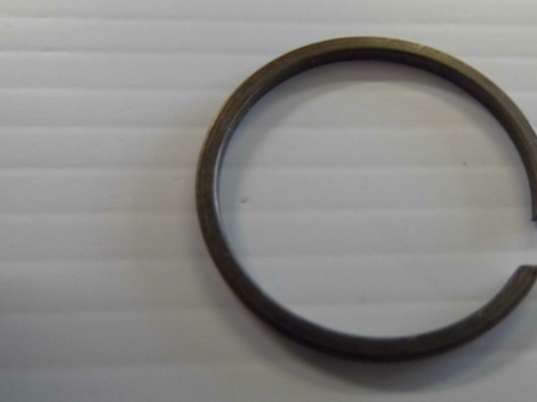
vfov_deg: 41.7
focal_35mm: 34
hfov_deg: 52.9
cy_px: 221
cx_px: 358
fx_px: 527
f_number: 3.1
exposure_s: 1/50
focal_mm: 4.5
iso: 400
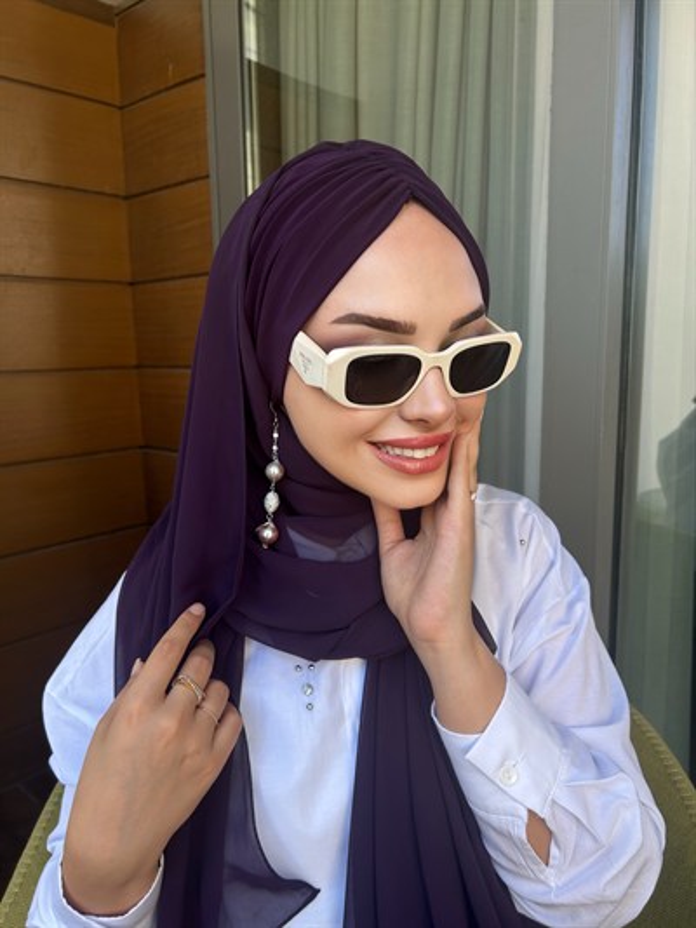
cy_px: 464
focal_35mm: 26
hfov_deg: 53.1
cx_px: 348
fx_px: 697
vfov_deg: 67.3
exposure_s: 1/223
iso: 40
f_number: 1.5
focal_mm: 5.7
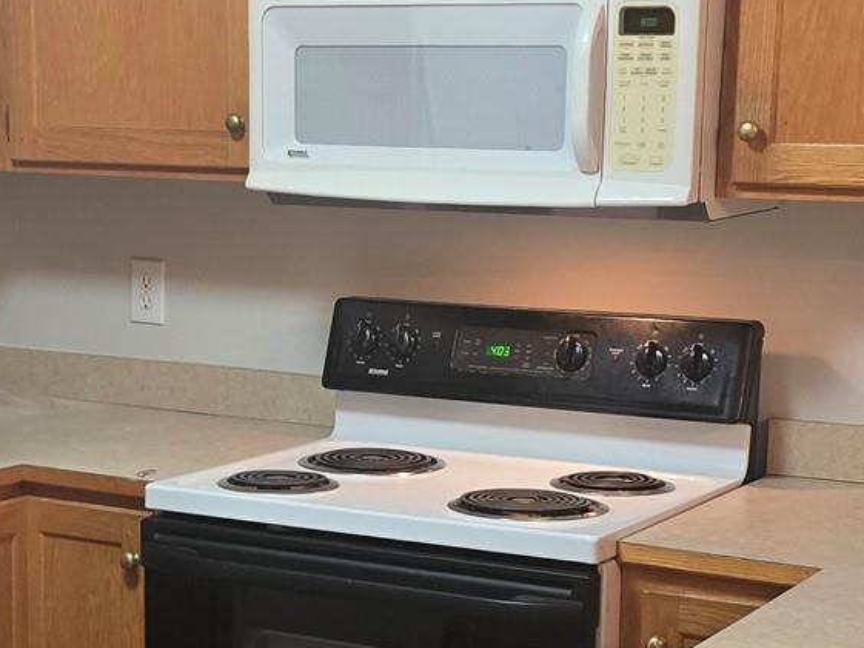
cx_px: 306
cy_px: 477
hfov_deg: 23.2
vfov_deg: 17.5
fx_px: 2097
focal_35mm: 84
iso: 640
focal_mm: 6.3
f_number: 1.7
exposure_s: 1/120
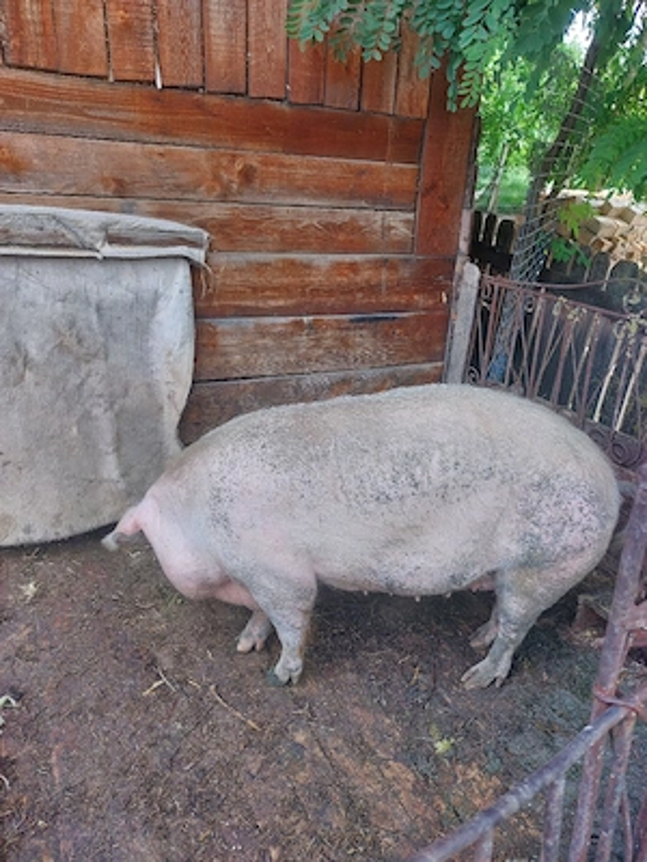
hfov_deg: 56.8
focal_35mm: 24
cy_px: 431
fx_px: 598
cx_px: 324
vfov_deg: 71.6
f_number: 1.8
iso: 25
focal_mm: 5.23
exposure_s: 1/114
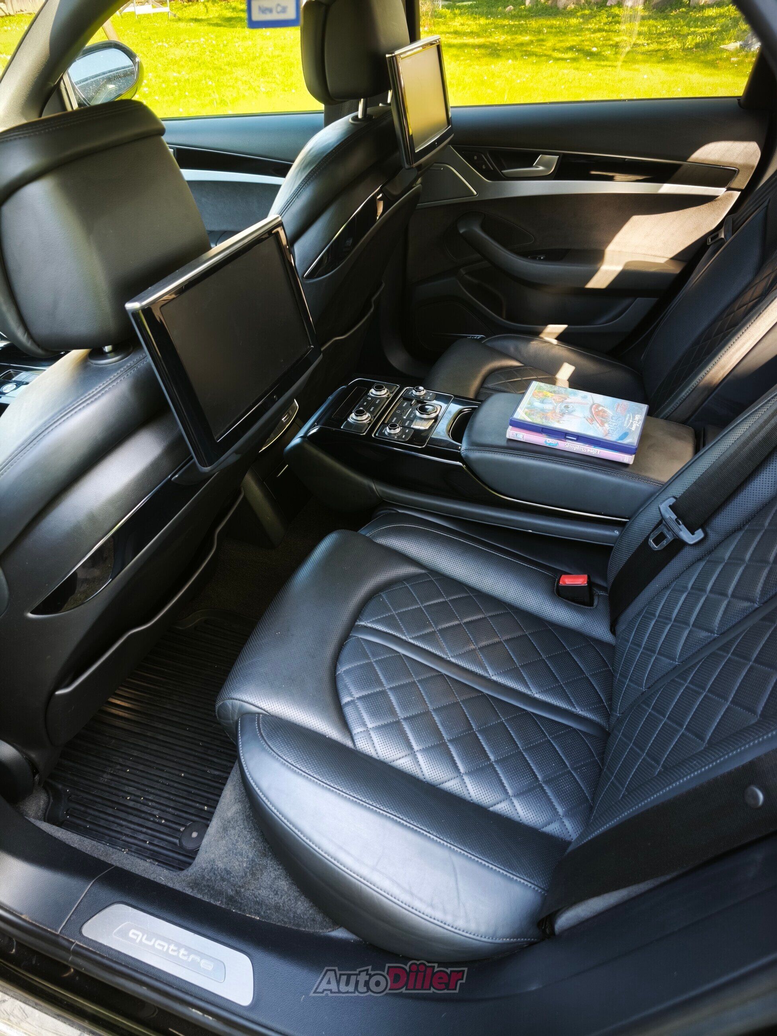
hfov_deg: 58.9
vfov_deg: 73.9
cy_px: 518
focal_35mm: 23
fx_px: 688
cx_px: 388
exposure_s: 1/50
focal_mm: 5.35
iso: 250
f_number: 1.7
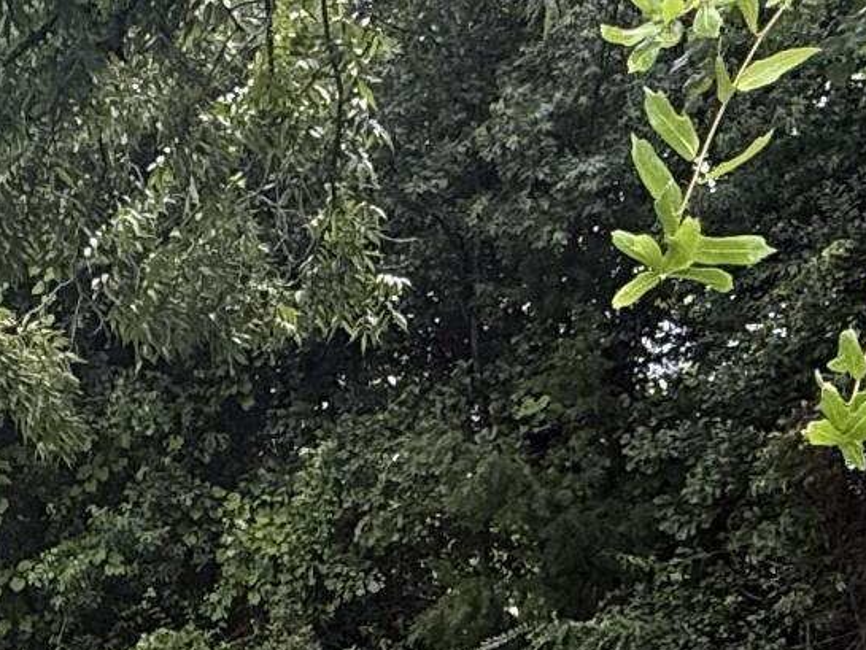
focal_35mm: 77
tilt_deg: -5.8
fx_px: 1927
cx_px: -167
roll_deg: +2.0
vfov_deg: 17.9
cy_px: 845
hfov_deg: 23.2
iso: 64
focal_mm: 2.22
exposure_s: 1/310
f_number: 2.2
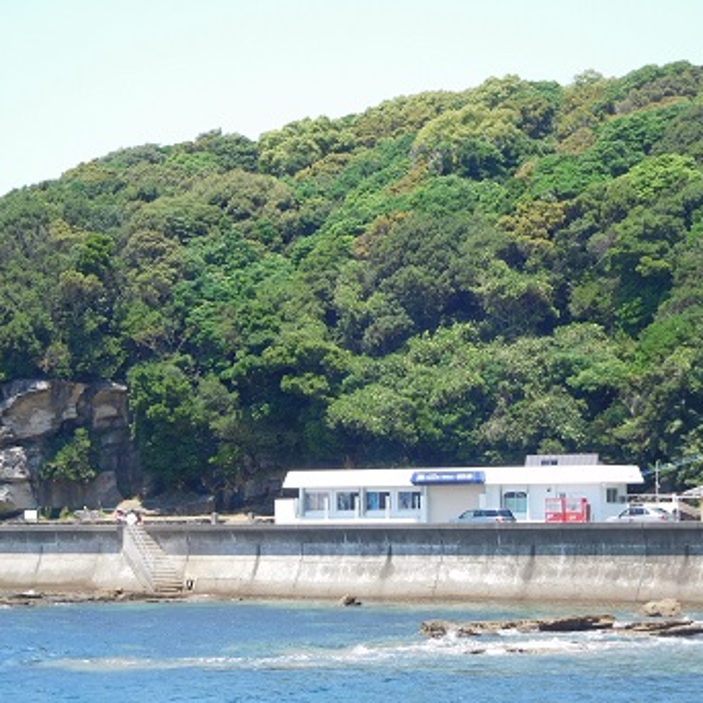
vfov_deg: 14.7
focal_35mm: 119
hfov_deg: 14.6
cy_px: 353
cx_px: 413
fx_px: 2734
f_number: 4.8
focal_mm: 17.8
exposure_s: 1/250
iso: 125
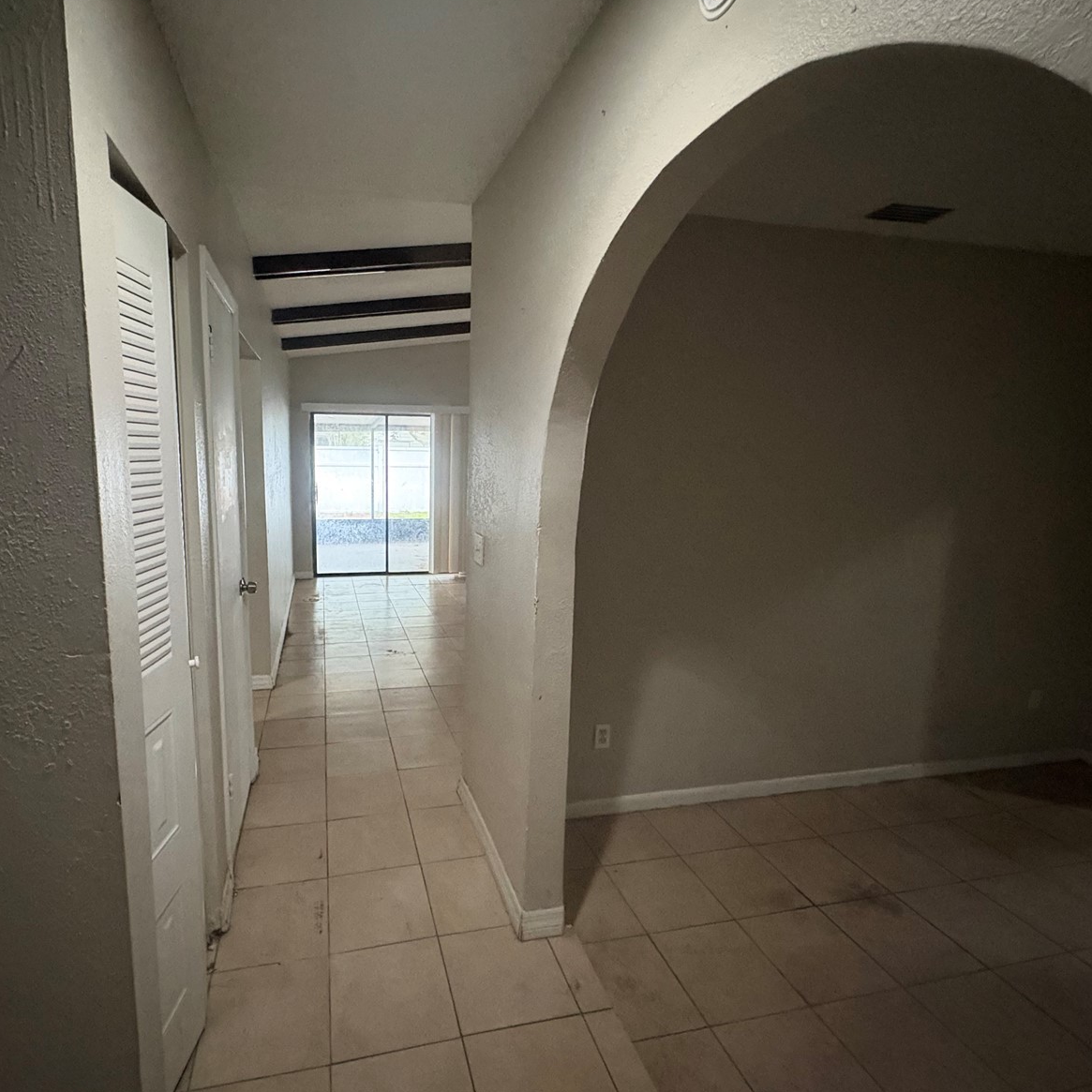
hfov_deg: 83.1
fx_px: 607
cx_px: 448
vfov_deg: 84.0
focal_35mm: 17
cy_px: 533
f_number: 2.2
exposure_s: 1/60
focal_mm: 2.22
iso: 800
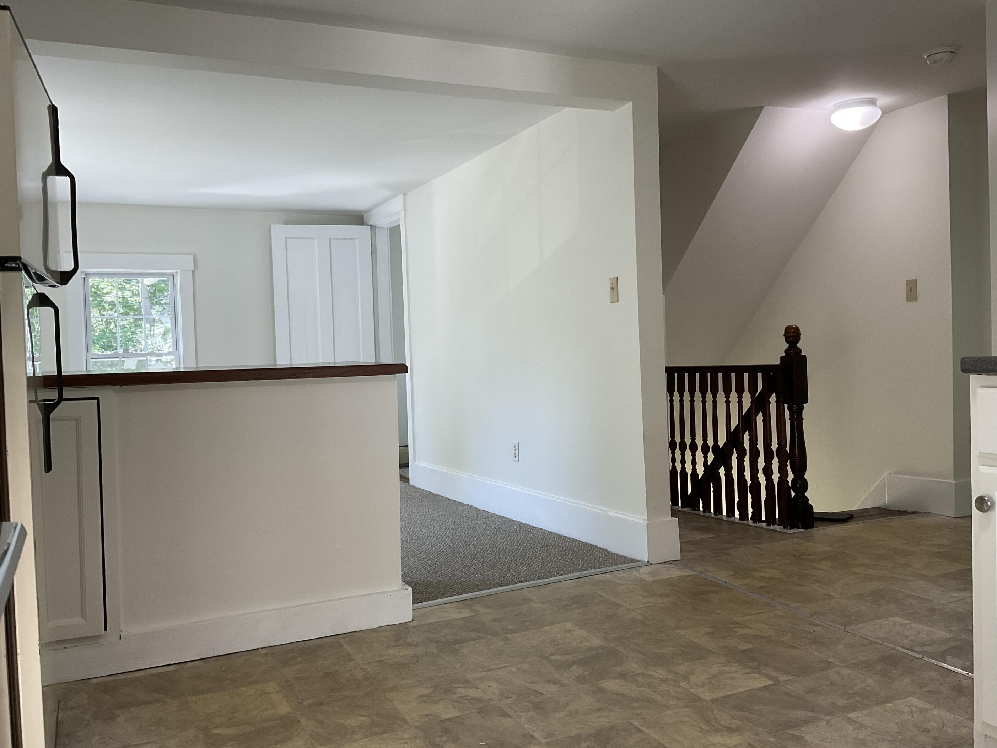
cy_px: 367
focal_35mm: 31
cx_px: 527
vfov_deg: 45.4
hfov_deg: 58.3
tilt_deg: -1.8
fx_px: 893
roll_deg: +0.7
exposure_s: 1/120
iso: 64
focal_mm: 3
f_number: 1.8
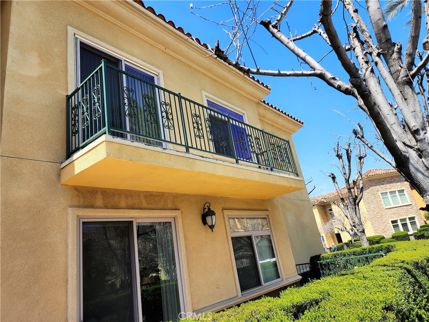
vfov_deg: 58.9
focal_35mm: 23
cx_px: 214
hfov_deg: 73.9
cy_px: 161
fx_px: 285
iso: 12
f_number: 1.8
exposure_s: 1/509
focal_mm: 6.4
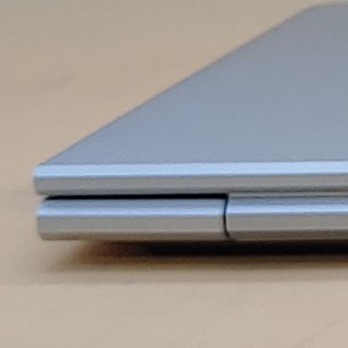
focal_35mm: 196
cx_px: 837
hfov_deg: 8.2
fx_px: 2229
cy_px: 0
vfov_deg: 8.9
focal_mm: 4.36
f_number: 1.8
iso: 50
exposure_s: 1/190
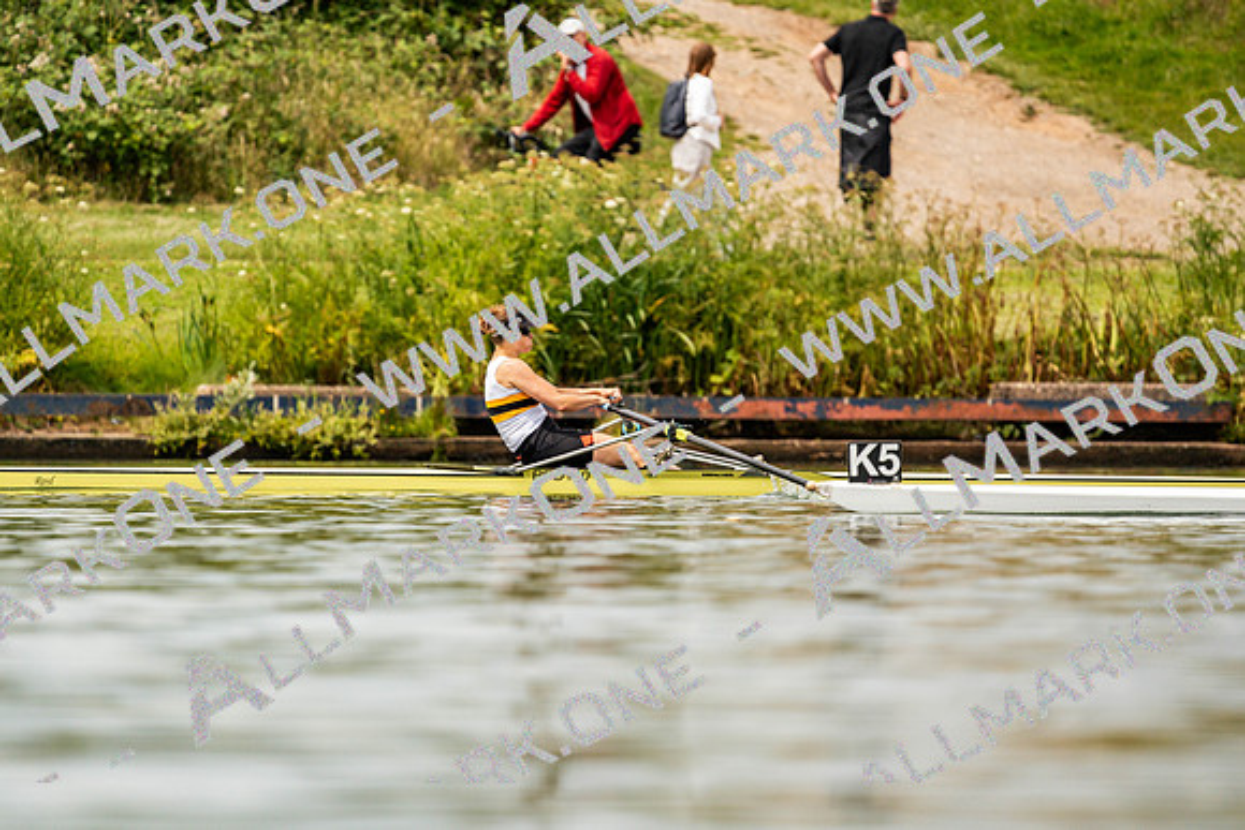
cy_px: 415
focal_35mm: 600
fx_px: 20754
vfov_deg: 2.3
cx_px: 622
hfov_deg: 3.4
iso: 250
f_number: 6.3
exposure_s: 1/2000
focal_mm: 600
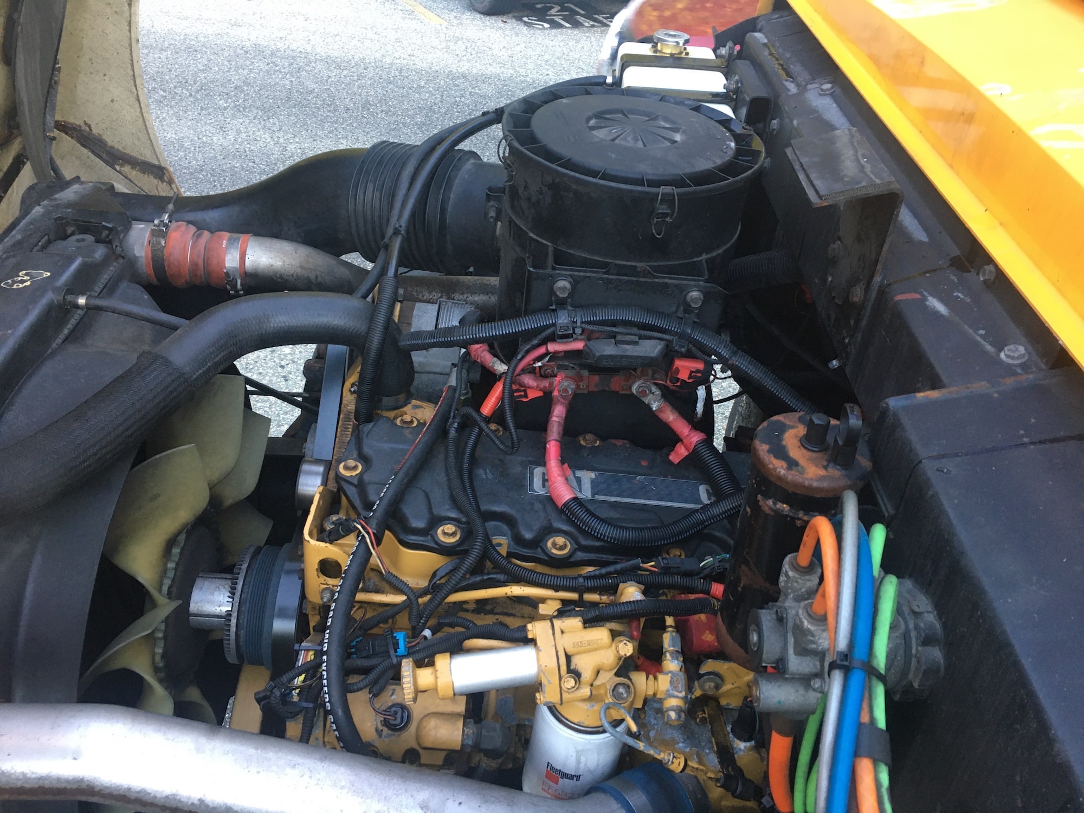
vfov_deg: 48.2
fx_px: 908
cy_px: 406
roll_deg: -1.8
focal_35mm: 29
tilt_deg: -35.2
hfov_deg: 61.7
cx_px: 542
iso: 100
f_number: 2.2
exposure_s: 1/30
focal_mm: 4.15
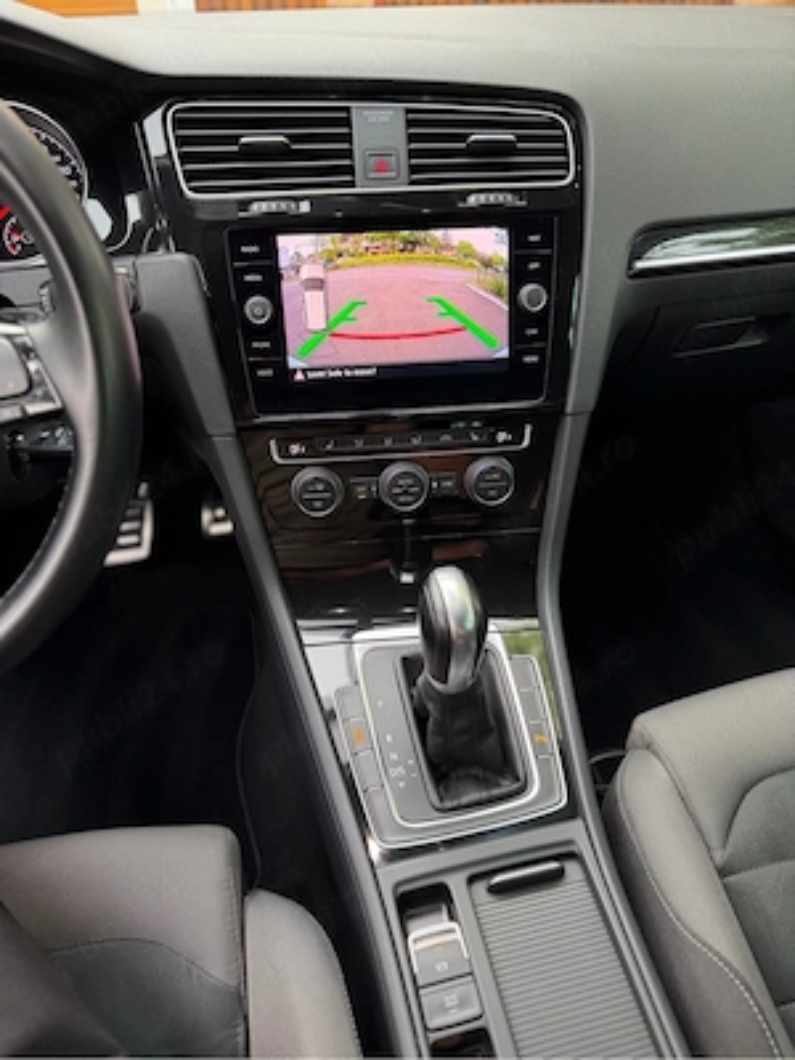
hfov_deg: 56.8
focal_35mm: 24
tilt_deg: -37.2
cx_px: 398
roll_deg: +0.9
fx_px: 735
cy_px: 530
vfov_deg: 71.6
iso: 250
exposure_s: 1/60
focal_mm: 6.76
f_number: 1.78
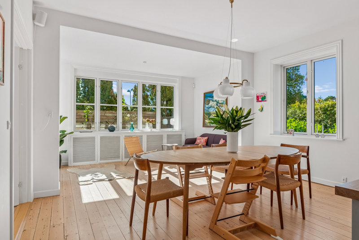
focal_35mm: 21
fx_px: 209
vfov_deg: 59.5
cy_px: 120
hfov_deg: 81.2
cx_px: 180
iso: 200
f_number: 10
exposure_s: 1/125
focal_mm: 14
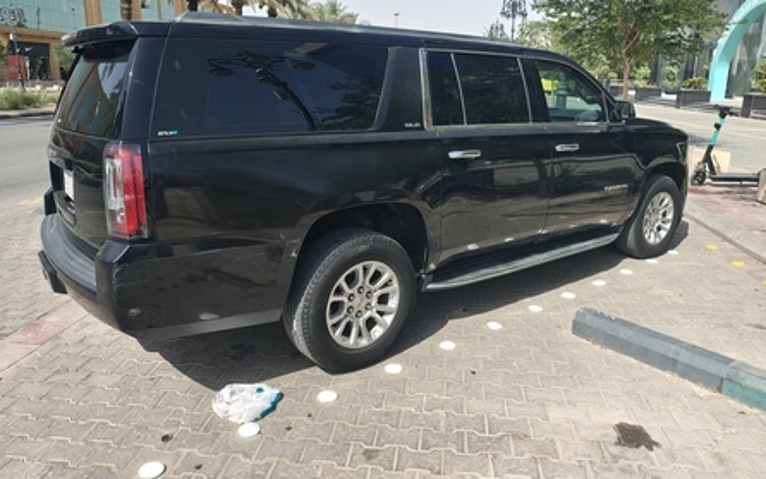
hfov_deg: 72.5
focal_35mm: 25
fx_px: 522
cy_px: 202
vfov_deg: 49.1
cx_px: 386
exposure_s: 1/892
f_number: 1.6
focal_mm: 6.57
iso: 100
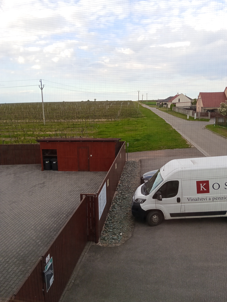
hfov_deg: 51.4
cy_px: 151
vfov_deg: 65.3
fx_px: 236
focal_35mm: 27
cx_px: 114
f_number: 1.8
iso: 50
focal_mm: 3.98
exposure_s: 1/163
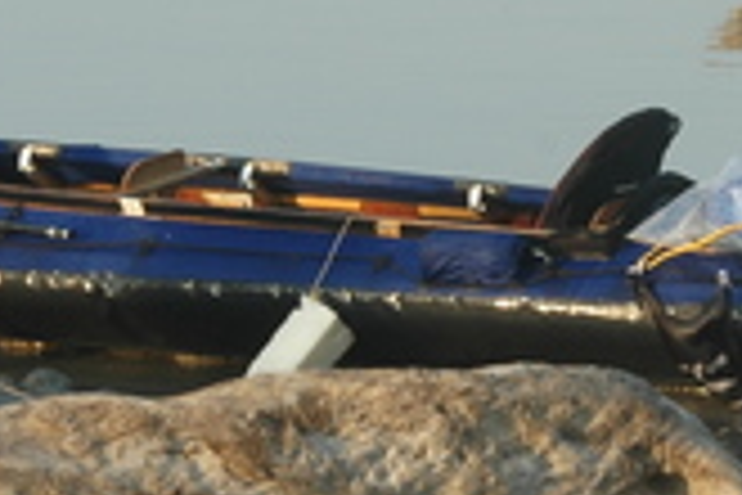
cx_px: 580
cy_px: 81
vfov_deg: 3.4
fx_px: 8409
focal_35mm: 408
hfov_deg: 5.0
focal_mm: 70
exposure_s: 1/50
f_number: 14
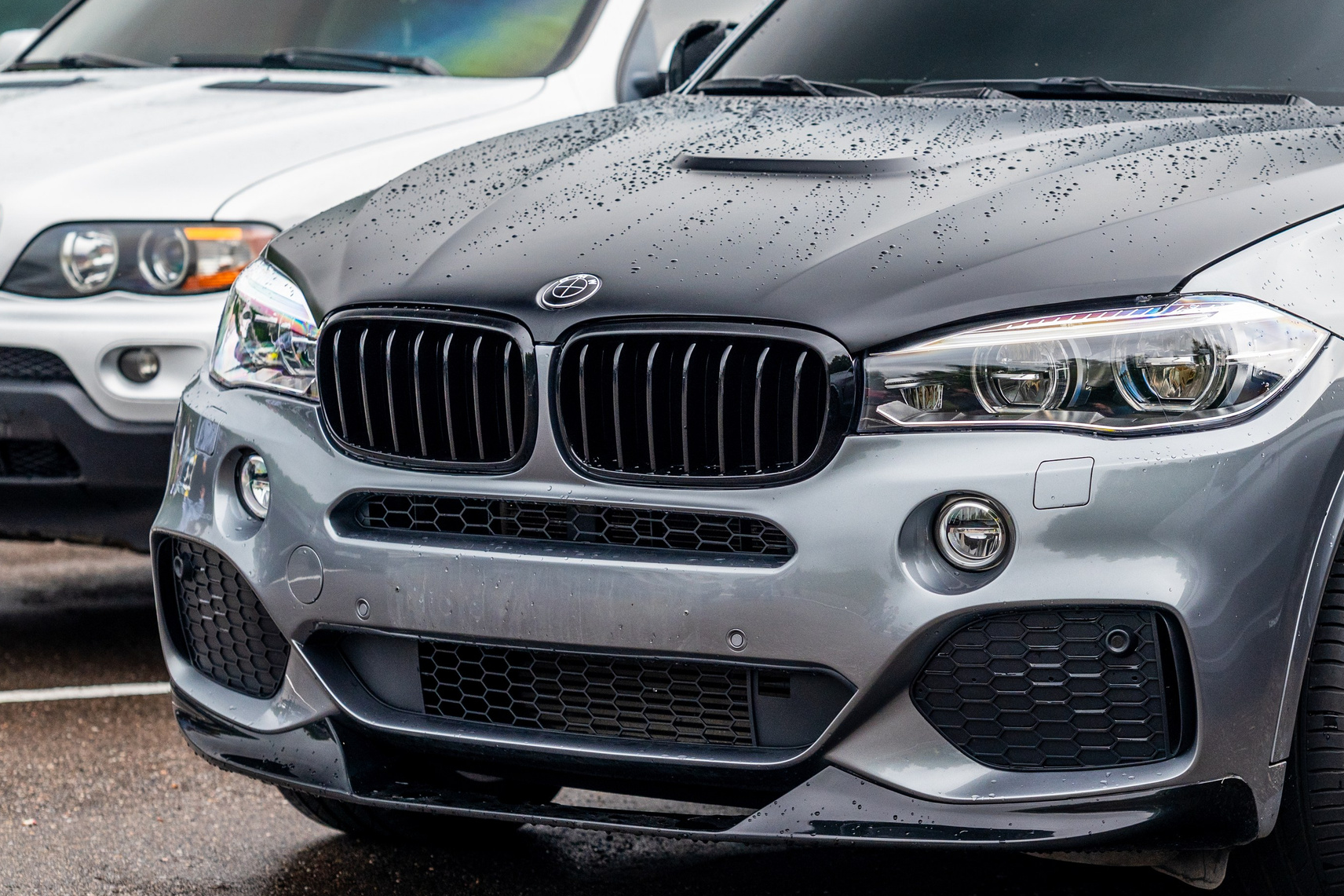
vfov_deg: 10.5
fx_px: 4853
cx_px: 841
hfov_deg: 15.8
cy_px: 375
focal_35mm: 130
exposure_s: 1/800
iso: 400
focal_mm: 85
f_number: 3.5
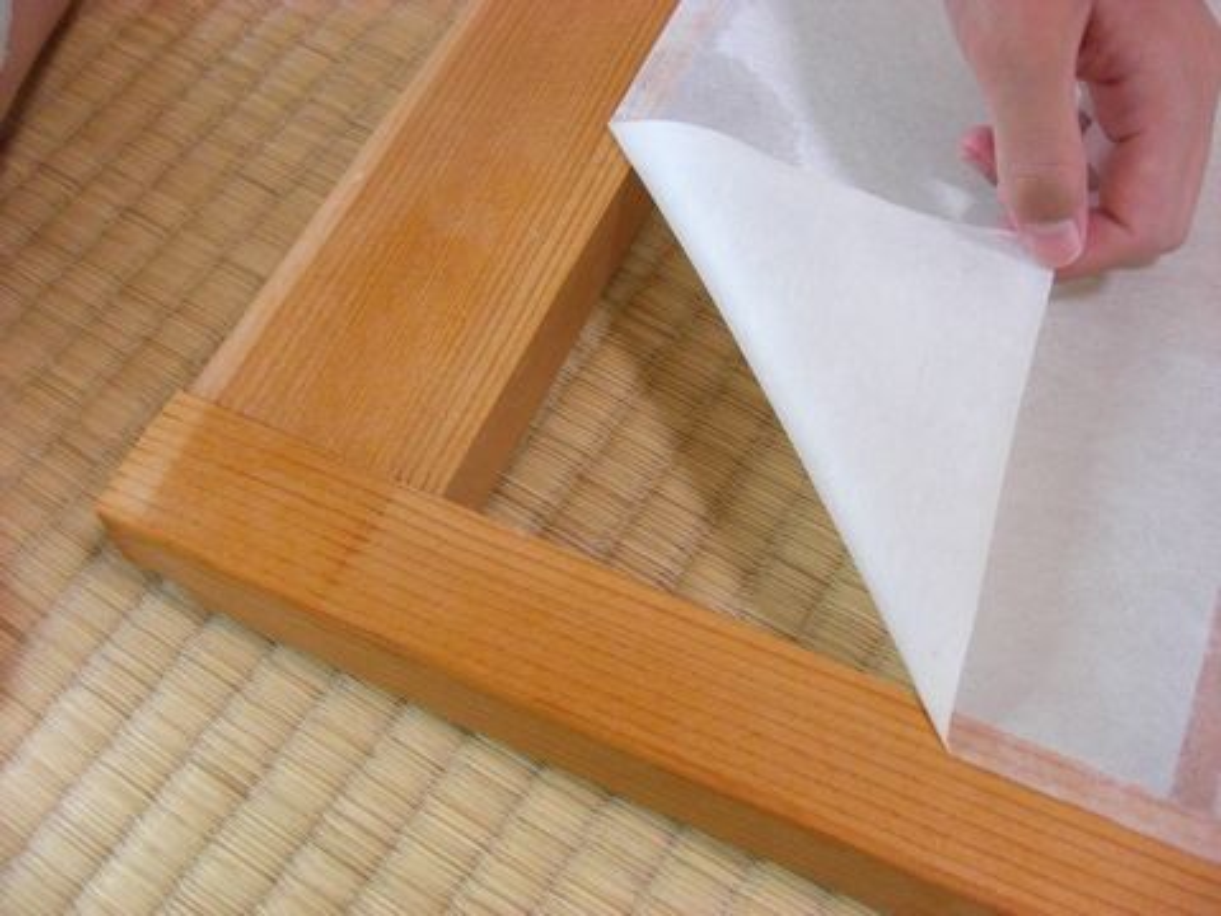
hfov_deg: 49.0
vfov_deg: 37.7
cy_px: 458
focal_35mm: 38
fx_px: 1340
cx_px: 610
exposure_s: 1/50
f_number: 2.8
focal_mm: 7.9
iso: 800
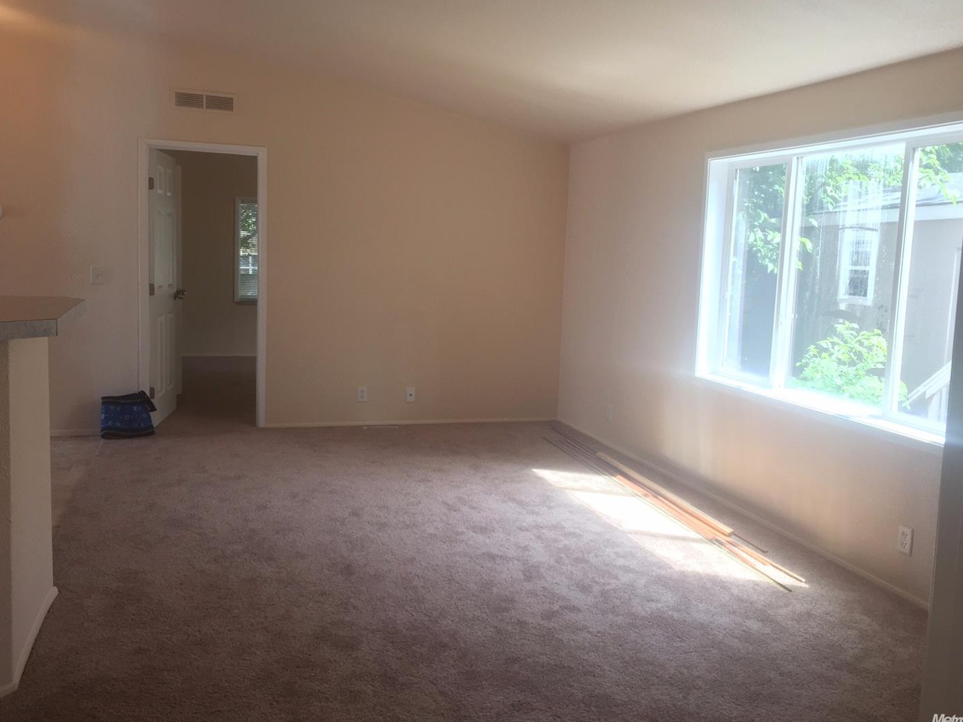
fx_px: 862
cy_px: 341
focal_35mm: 31
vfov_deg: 45.4
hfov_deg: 58.4
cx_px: 485
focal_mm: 4.15
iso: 40
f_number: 2.2
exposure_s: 1/60
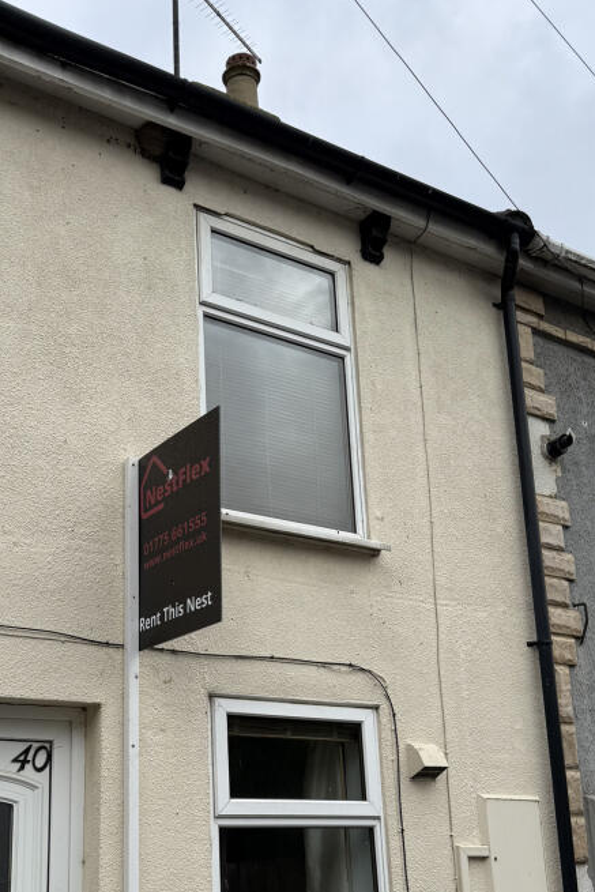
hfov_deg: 33.9
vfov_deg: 48.1
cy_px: 640
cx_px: 196
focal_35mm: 39
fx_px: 966
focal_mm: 6.76
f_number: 1.78
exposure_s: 1/2801
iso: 80
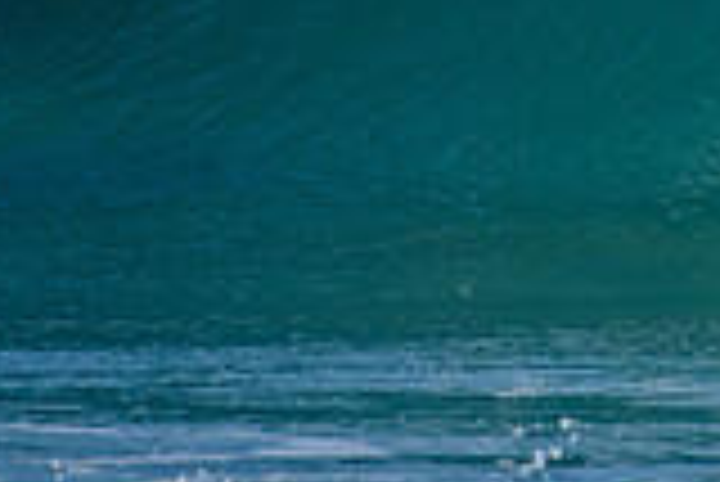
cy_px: -146
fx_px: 36252
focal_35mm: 1811
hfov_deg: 1.1
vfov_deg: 0.8
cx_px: 1206
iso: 125
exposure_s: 1/1600
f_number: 5.6
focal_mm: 500
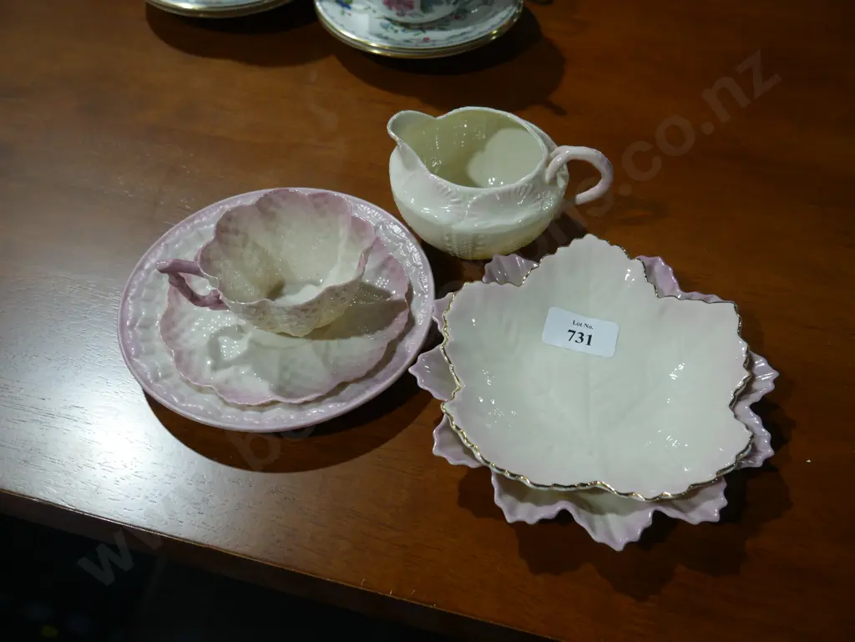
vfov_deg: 41.8
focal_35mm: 34
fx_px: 840
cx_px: 428
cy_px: 321
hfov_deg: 53.9
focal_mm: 17
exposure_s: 1/80
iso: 200
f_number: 4
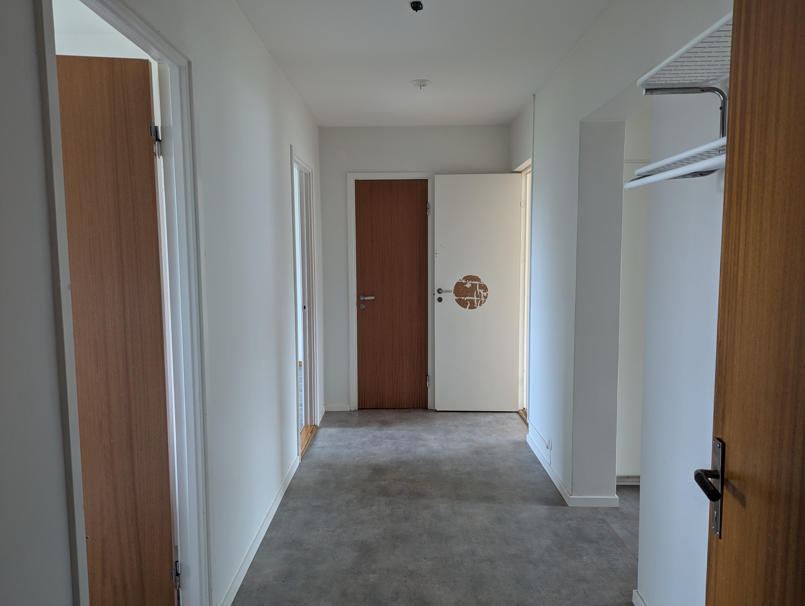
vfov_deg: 56.9
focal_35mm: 24
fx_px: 559
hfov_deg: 71.5
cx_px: 402
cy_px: 303
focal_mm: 6.81
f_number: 1.85
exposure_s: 1/24.9
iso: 276
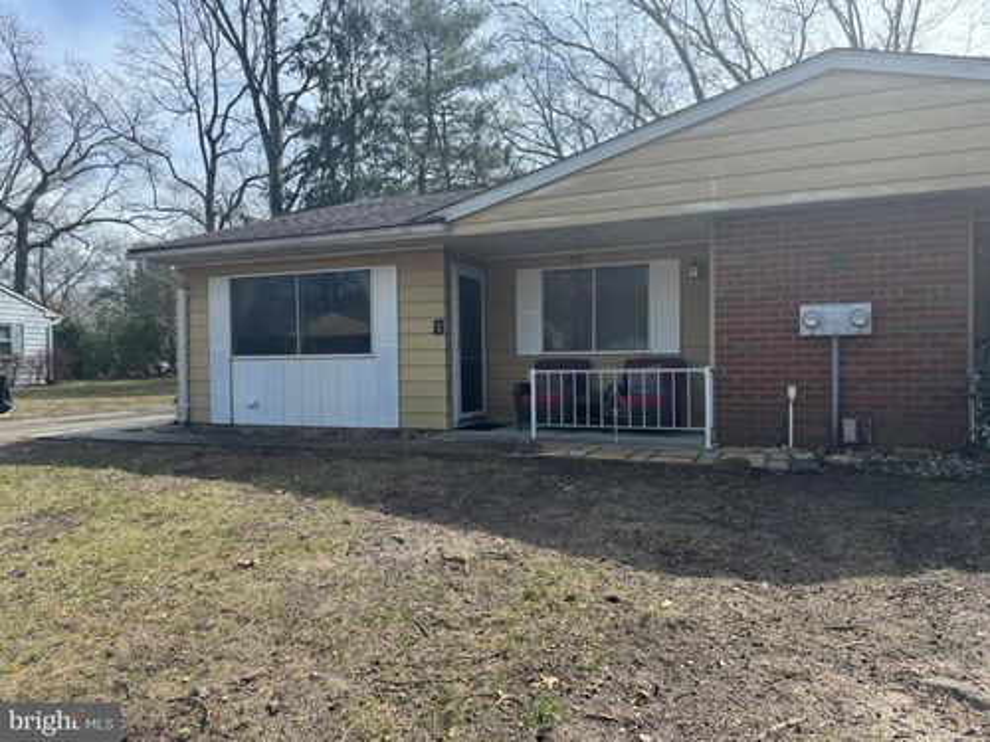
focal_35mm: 24
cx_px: 495
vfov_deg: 56.8
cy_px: 371
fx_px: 686
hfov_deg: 71.6
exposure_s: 1/2105
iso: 80
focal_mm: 6.76
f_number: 1.78
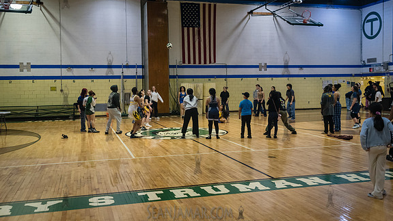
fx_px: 385
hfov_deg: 54.0
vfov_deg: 31.9
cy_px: 96
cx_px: 198
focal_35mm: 37
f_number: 3.2
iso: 5000
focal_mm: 35
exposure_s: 1/800
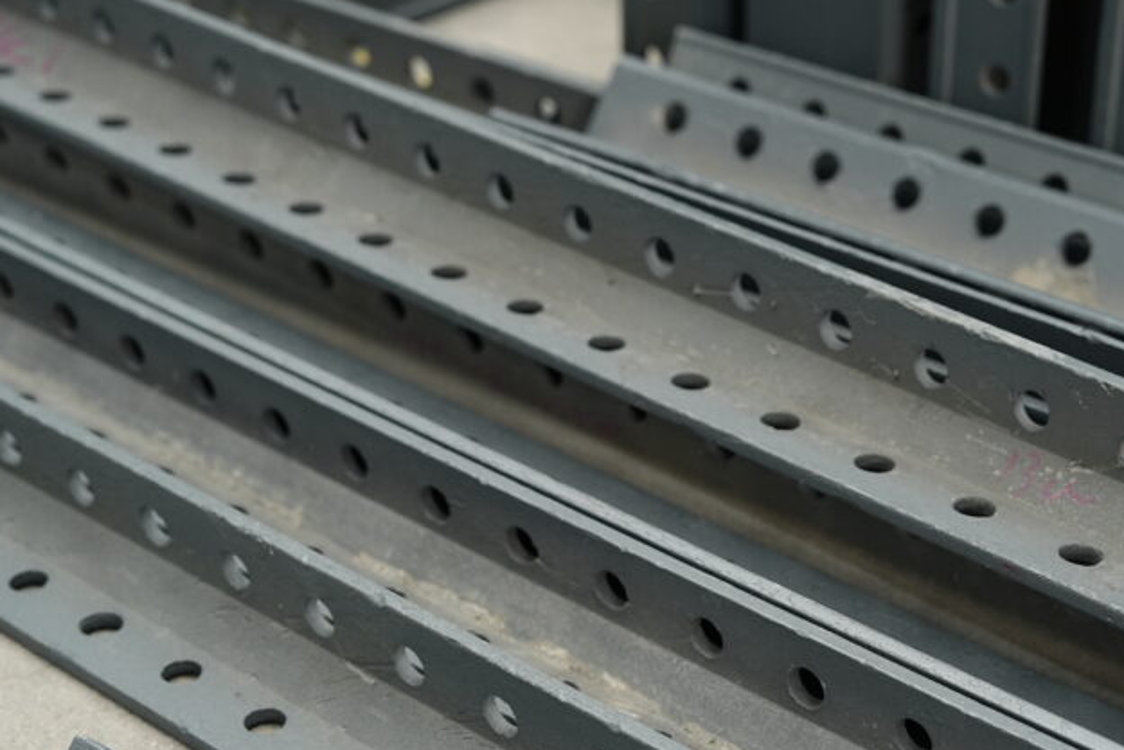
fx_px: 2405
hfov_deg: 26.2
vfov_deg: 17.7
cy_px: 479
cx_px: 734
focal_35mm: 77
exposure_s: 1/160
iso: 800
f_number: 3.2
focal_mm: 47
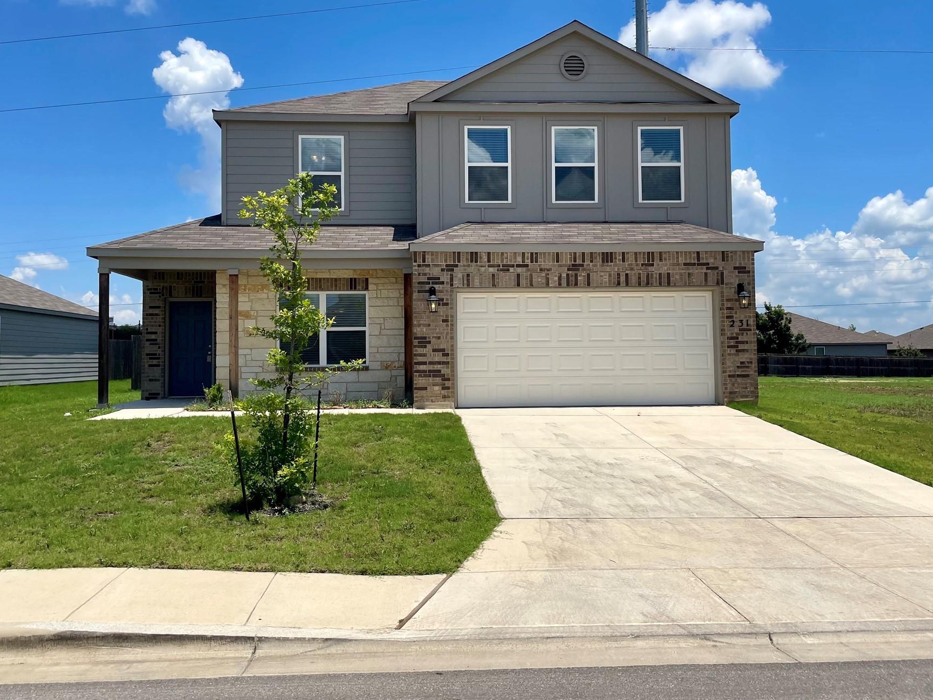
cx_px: 464
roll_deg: +0.9
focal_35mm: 31
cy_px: 332
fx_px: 835
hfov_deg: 58.4
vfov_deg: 45.4
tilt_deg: +1.7
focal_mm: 4.2
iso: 32
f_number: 1.6
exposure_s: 1/7299
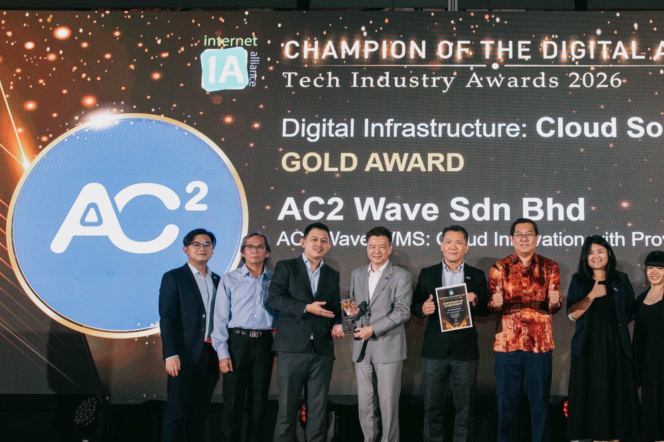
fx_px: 756
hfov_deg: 46.2
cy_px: 236
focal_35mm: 41
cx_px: 474
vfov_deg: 32.6
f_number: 4
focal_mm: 24
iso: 1600
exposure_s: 1/160
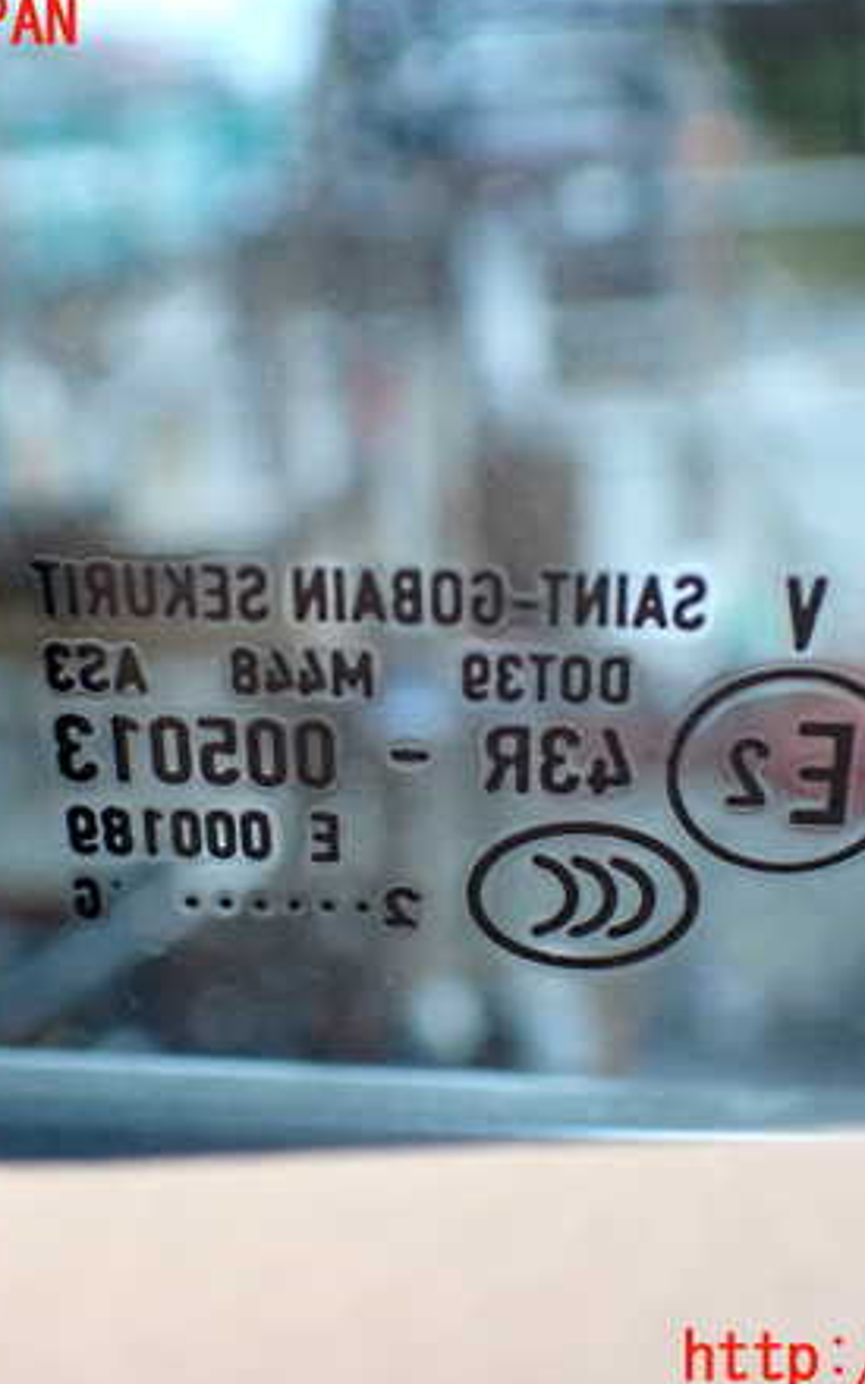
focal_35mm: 52
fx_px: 1961
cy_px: 692
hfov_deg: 24.9
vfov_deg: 38.9
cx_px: 450
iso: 800
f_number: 2.5
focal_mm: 6.37
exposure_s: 1/125
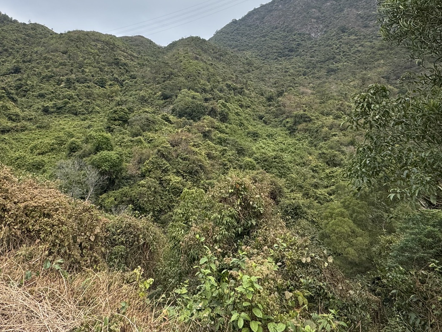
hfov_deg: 65.2
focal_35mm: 27
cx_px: 203
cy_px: 86
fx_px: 345
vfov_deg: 49.5
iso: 50
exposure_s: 1/1449
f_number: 2.2
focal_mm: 2.22
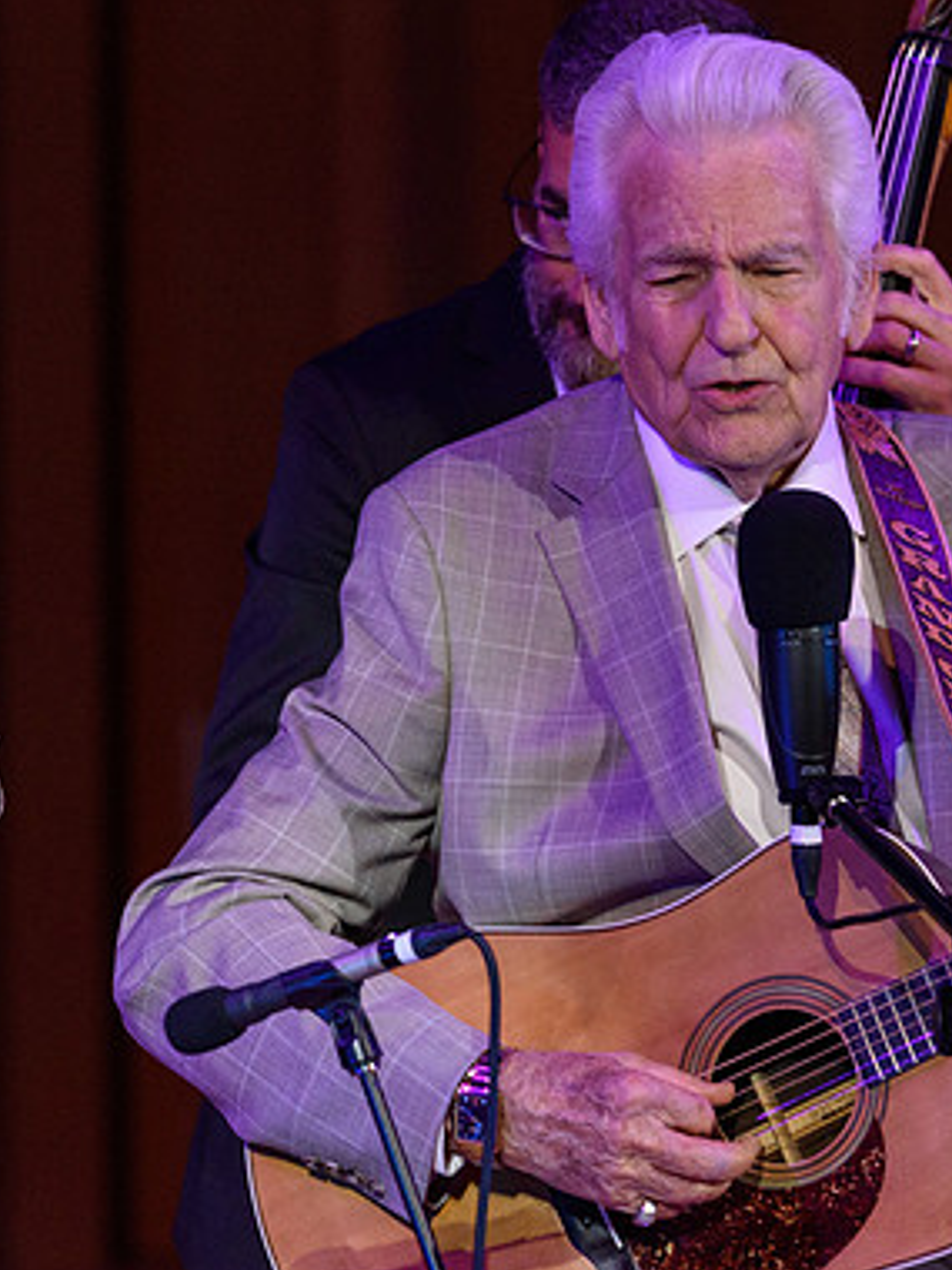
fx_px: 34285
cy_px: 593
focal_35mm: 935
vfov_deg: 2.1
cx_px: 775
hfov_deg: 1.6
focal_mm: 600
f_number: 6.3
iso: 2500
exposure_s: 1/500
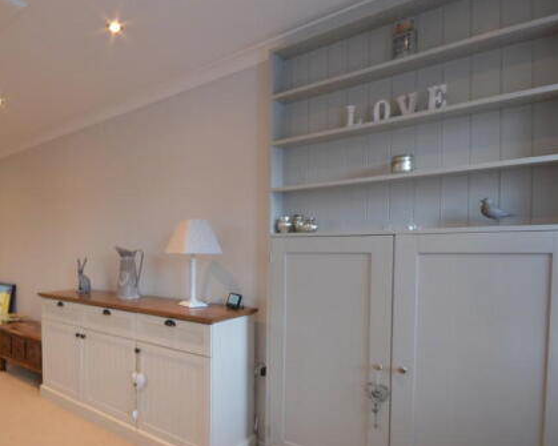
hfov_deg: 69.9
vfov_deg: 62.6
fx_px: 363
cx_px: 137
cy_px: 265
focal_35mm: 22
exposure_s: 1/3
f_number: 18
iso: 800
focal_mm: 10
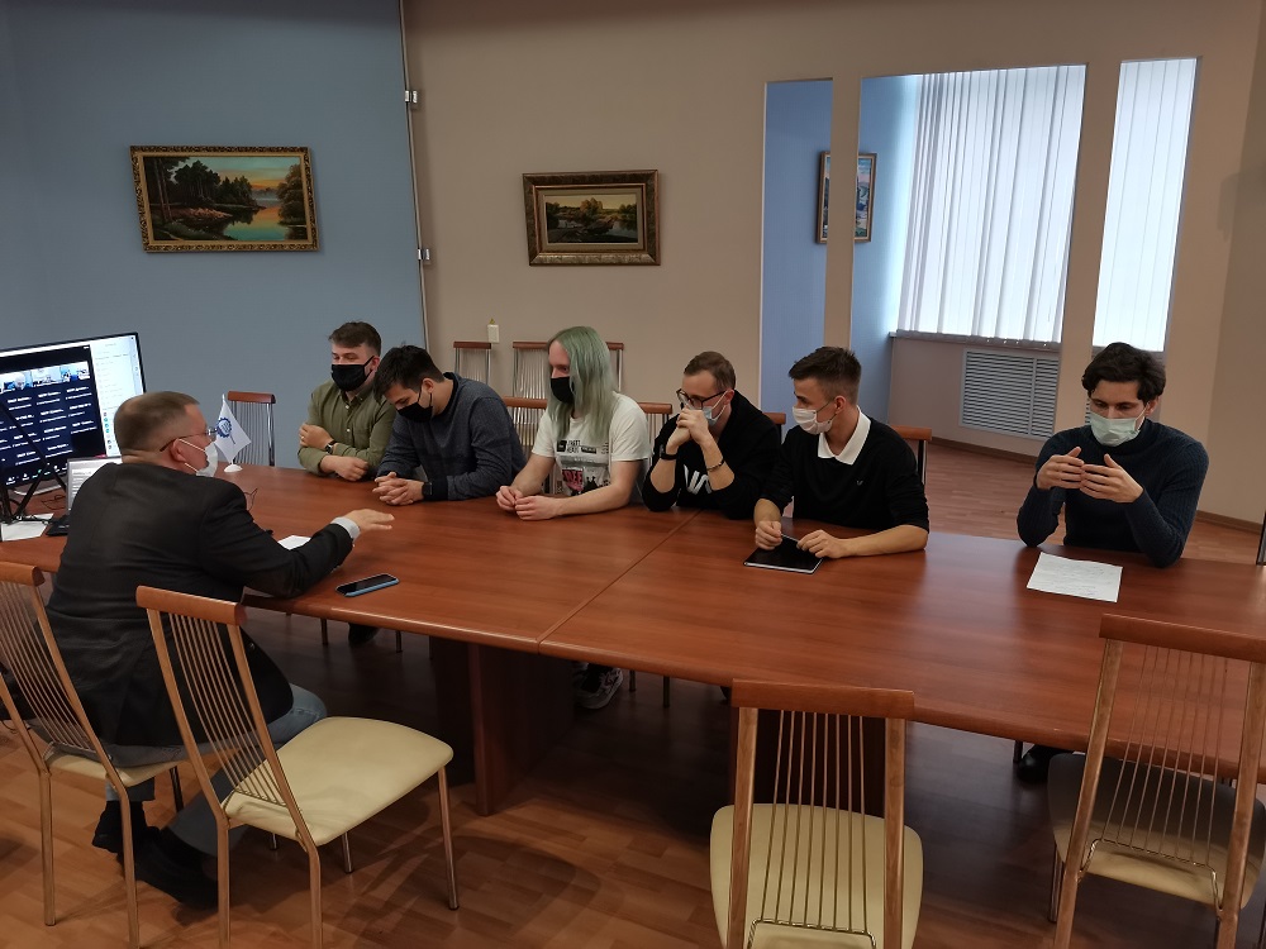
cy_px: 474
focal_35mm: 26
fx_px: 951
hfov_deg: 67.3
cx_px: 633
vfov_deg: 53.1
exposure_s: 1/33.3
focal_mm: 4.75
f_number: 1.8
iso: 320
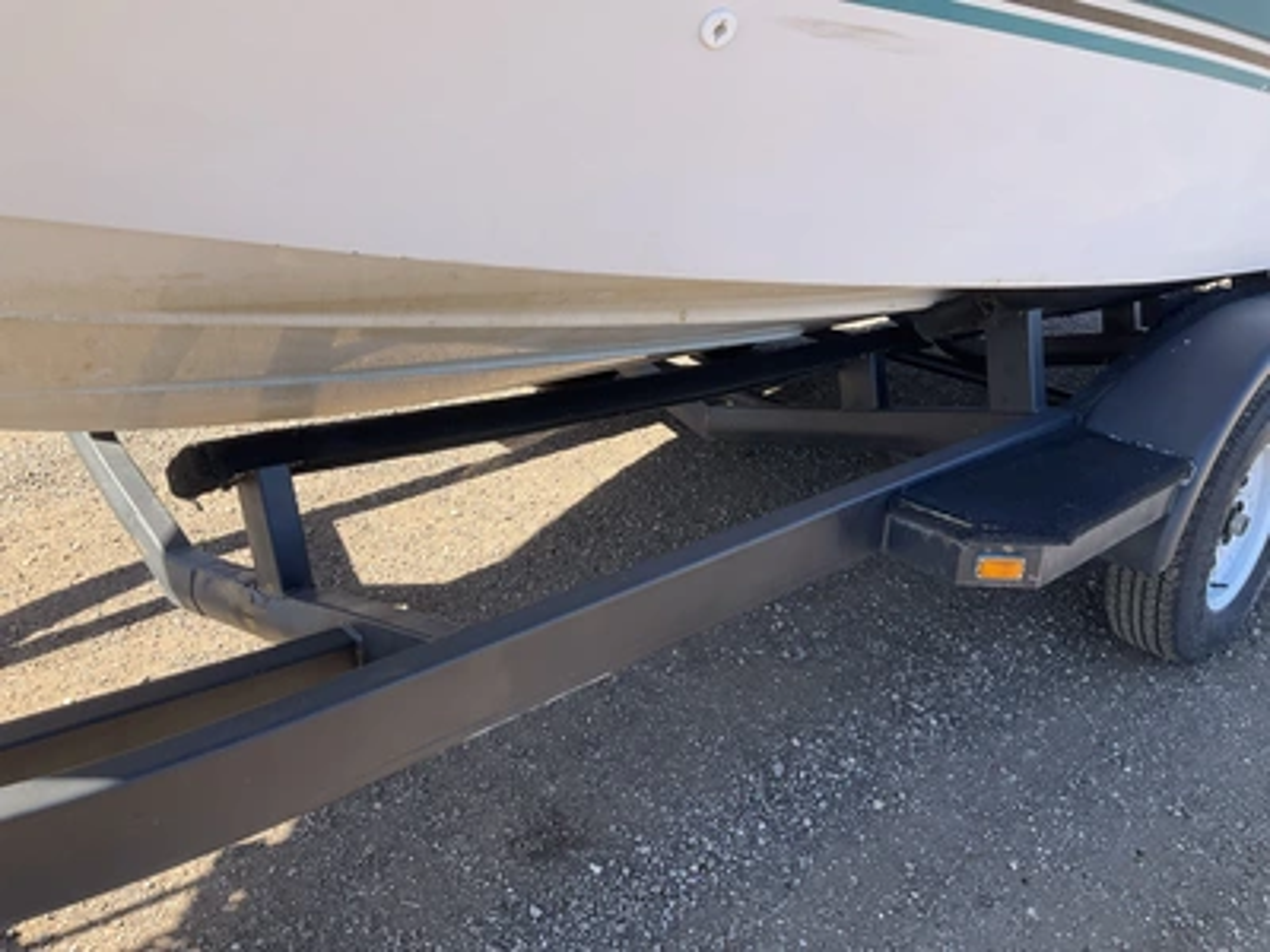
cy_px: 476
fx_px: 1064
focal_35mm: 29
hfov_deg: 61.7
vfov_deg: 48.2
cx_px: 635
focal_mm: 3
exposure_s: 1/454
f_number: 1.8
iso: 25
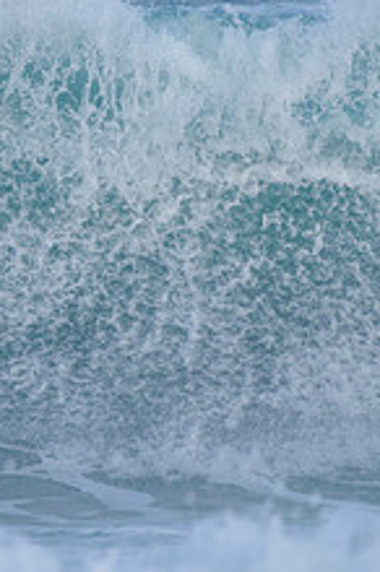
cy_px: 11
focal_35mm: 1619
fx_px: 25713
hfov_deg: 0.8
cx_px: -427
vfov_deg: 1.3
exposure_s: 1/2000
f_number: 5.6
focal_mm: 500
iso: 500
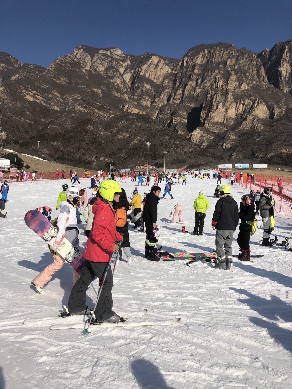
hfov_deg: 49.7
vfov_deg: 63.4
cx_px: 146
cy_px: 194
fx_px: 315
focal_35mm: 28
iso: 20
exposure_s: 1/4367
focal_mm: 4
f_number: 1.8
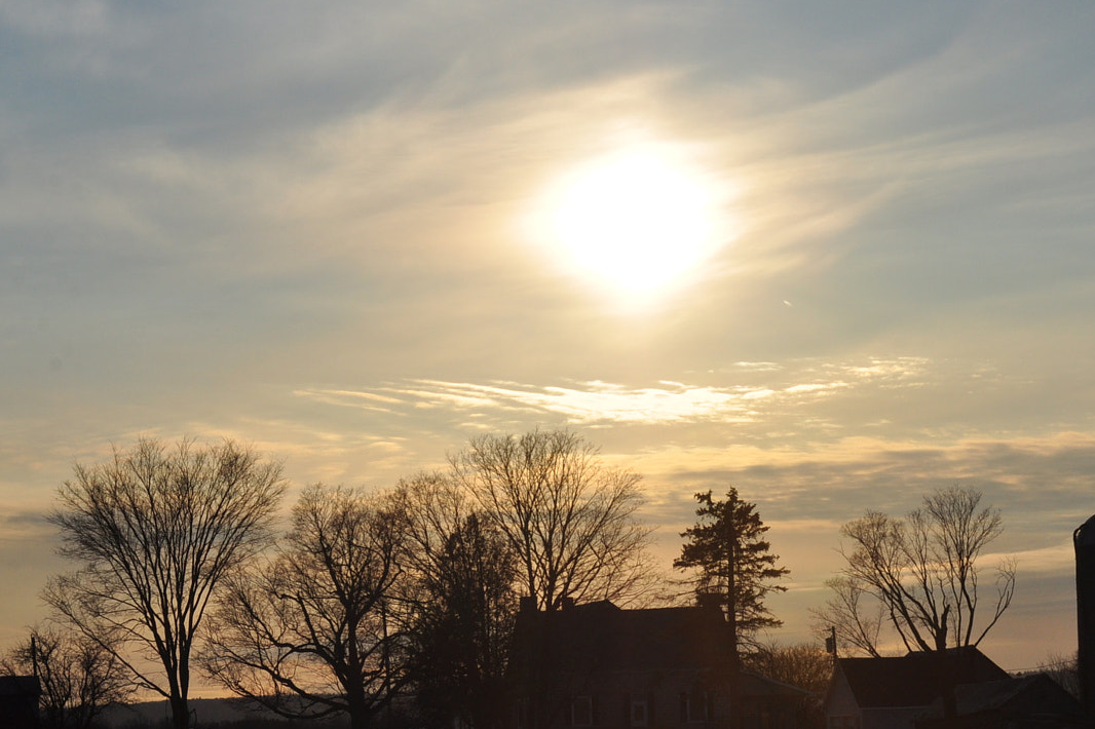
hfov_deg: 16.5
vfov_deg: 11.1
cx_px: 723
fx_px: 3763
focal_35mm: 124
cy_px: 468
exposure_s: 1/1000
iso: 200
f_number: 16
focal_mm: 55
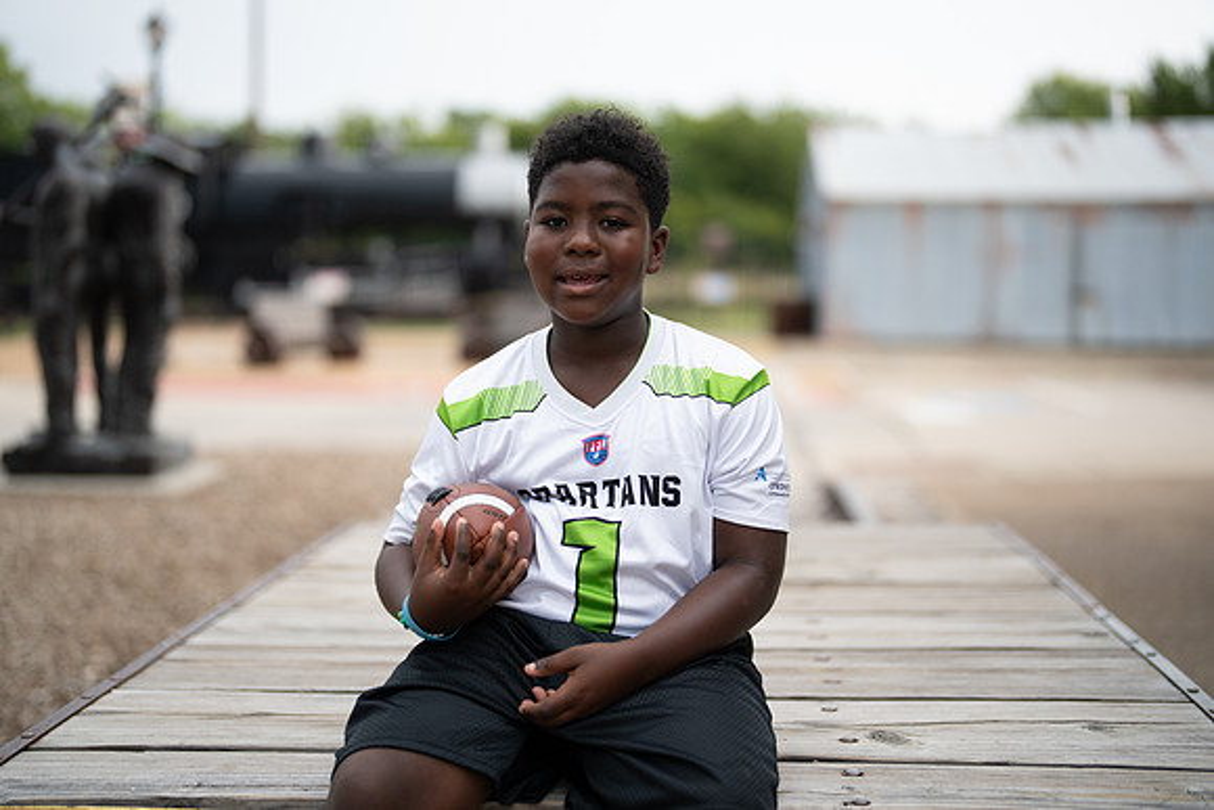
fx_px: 1686
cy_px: 405
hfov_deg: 39.6
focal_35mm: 50
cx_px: 607
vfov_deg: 27.0
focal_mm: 50
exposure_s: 1/640
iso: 500
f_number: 1.2
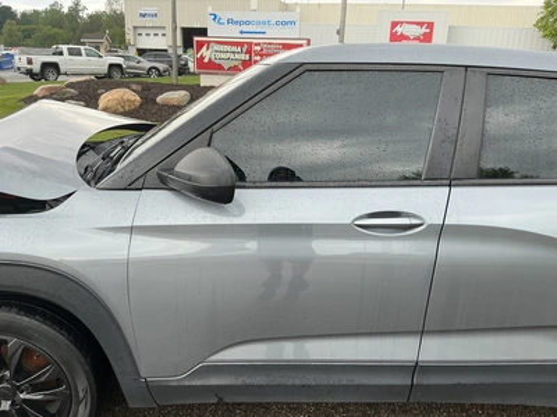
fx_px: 451
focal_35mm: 28
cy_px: 208
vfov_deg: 49.7
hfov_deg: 63.4
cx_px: 278
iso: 20
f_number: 1.8
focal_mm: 3
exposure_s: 1/148
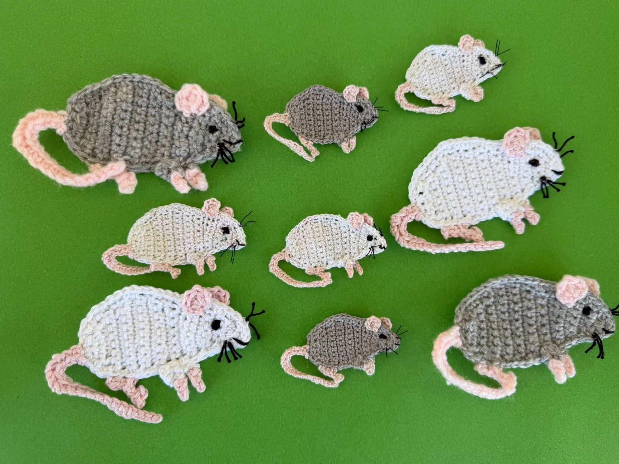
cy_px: 225
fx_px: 447
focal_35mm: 25
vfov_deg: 54.9
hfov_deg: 69.4
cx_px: 321
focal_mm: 6.8
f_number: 1.8
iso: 50
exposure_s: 1/141
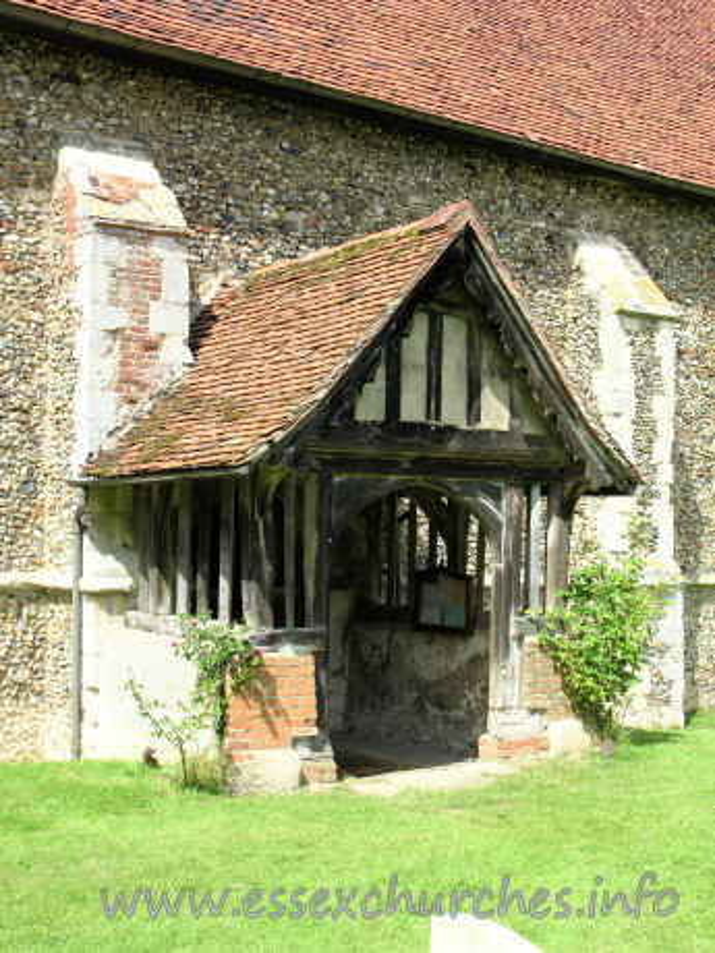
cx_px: 358
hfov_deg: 31.5
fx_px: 1267
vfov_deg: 41.2
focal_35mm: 46
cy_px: 476
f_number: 5.3
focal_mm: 11.8
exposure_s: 1/160
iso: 50
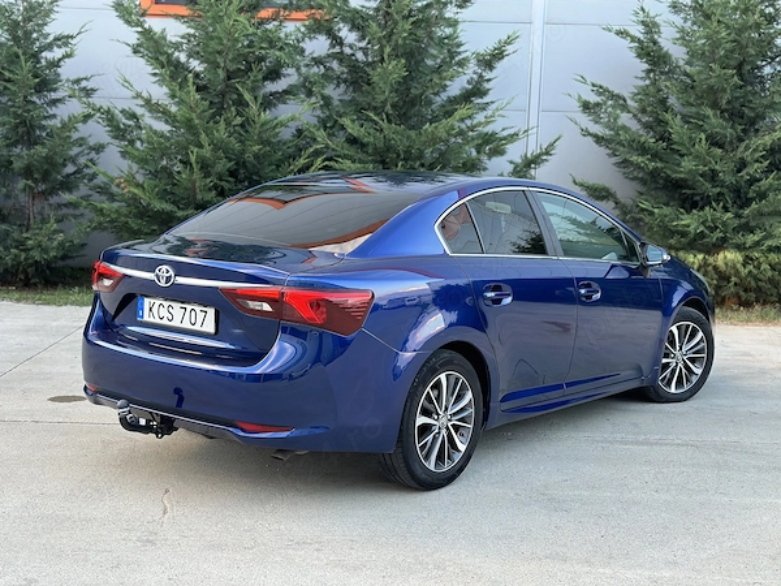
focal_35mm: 48
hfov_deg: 39.7
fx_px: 1083
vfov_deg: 30.3
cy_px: 293
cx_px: 390
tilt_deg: -6.6
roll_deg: -1.6
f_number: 1.78
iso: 125
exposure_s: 1/99
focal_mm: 6.86
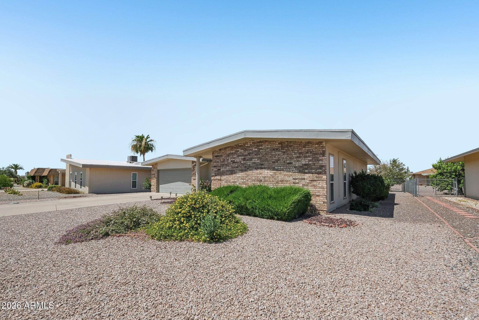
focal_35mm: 15
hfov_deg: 100.4
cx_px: 240
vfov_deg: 77.3
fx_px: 200
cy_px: 160
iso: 400
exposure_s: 1/1000
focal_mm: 10
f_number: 8
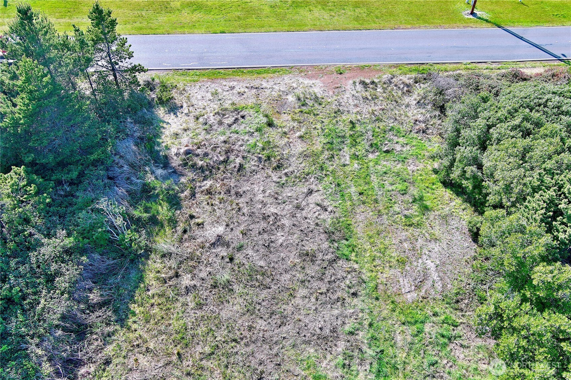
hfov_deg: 63.7
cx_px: 286
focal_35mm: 29
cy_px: 190
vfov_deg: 45.0
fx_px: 460
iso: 100
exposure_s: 1/374
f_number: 2.8
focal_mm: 10.57
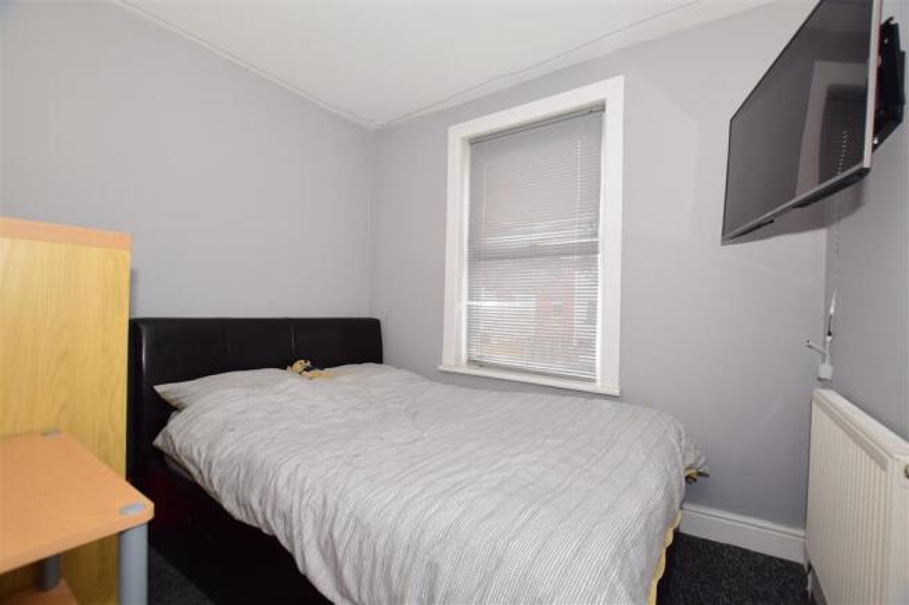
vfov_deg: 77.3
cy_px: 302
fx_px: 379
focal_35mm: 15
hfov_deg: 100.4
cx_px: 454
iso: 400
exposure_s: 1/13
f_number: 5.6
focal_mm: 10
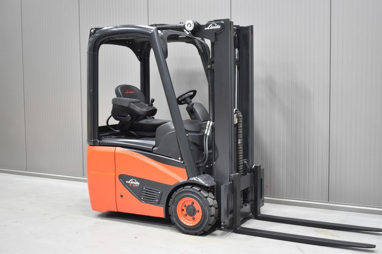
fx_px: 477
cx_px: 191
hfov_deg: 43.6
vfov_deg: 29.9
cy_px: 127
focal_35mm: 45
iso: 2000
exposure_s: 1/40
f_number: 4.5
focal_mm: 30
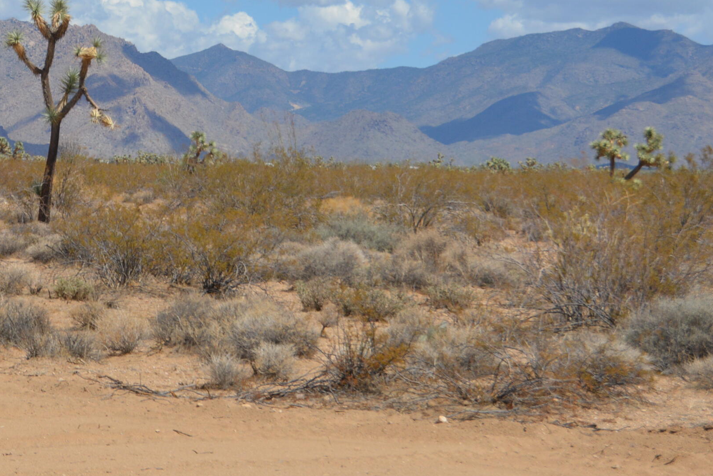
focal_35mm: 153
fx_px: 3031
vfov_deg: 9.0
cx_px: 278
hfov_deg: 13.4
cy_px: 62
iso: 400
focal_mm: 55
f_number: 7.1
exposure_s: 1/2000
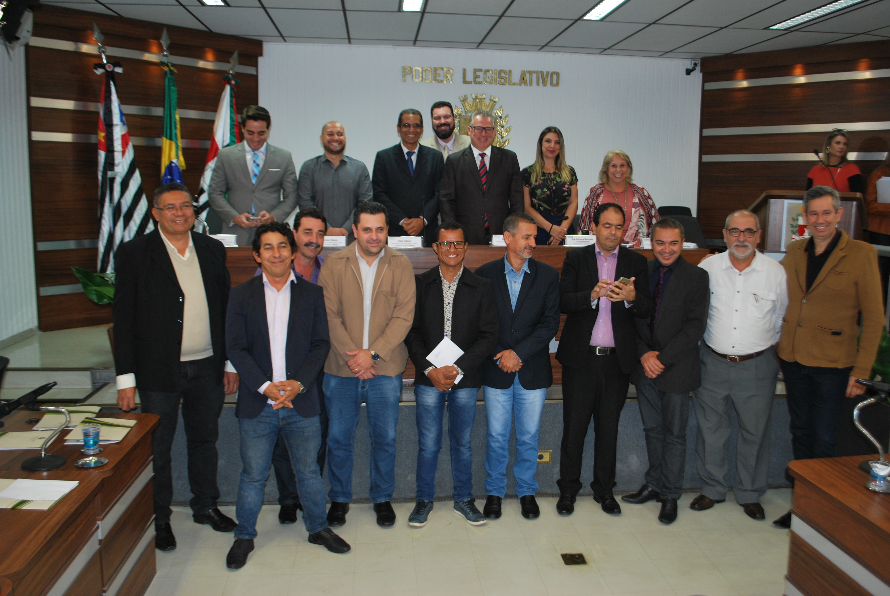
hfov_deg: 61.9
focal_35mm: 30
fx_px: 743
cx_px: 445
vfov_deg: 43.7
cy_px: 298
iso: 200
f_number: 3.8
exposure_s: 1/60
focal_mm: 20
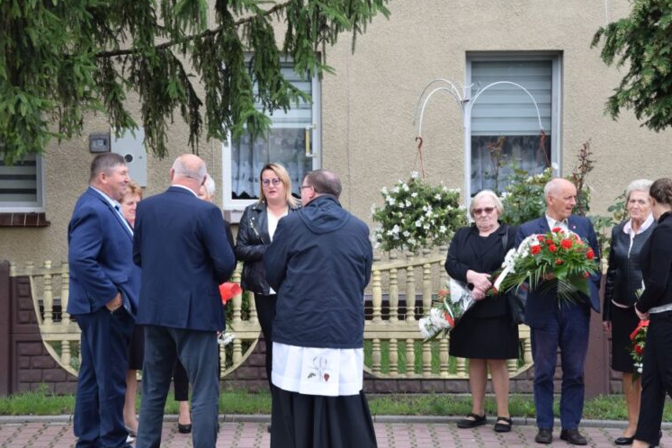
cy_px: 226
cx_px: 341
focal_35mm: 108
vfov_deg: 12.7
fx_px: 2016
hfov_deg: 18.9
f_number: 7.1
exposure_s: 1/200
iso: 400
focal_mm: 70
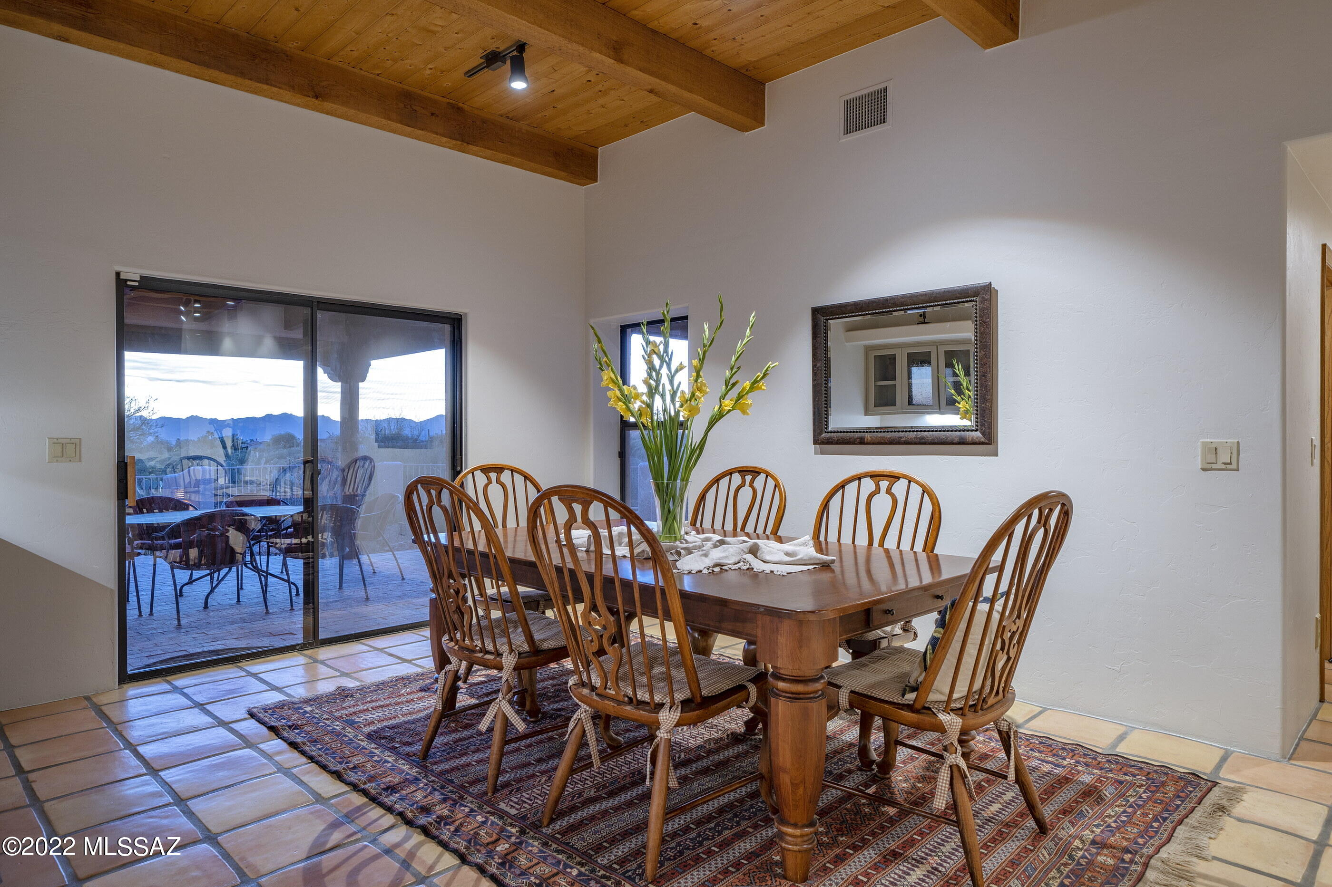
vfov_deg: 64.5
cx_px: 666
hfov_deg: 86.9
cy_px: 444
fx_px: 703
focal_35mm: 19
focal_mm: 19
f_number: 9
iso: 100
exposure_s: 2
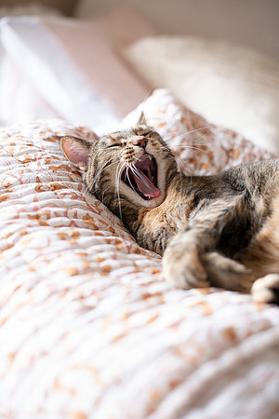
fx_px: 581
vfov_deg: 39.6
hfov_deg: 27.0
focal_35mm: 50
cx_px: 140
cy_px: 210
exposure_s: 1/200
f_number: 2.2
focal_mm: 50
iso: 1000
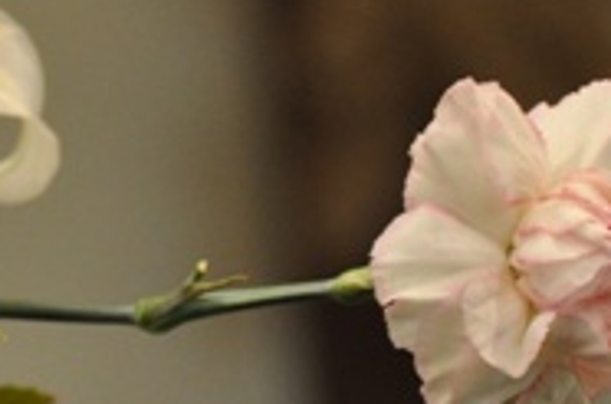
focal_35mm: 465
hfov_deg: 4.4
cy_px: -5
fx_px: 7872
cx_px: -23
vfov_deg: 2.9
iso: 1250
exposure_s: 1/30
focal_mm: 90
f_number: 4.5
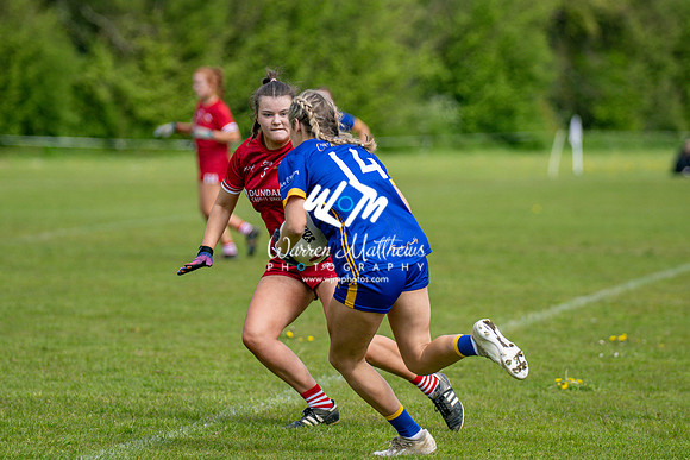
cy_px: 225
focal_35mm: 260
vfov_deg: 5.3
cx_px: 327
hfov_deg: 7.9
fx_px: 4991
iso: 500
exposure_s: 1/6400
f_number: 2.8
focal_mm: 180
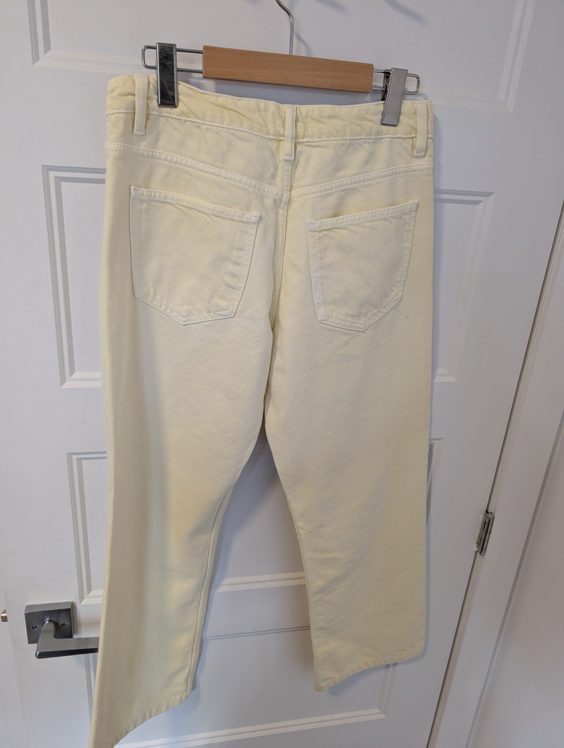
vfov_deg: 71.5
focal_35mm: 24
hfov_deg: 56.9
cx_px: 282
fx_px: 520
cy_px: 374
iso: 171
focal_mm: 6.9
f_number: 1.68
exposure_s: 1/60
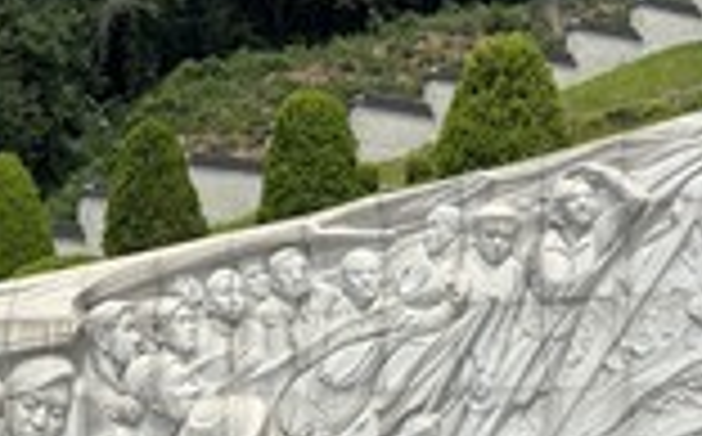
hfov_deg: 19.4
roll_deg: -1.4
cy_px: 202
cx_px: 112
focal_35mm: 106
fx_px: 2025
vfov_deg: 12.3
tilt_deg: +10.2
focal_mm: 5.96
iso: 50
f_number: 1.6
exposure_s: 1/4854
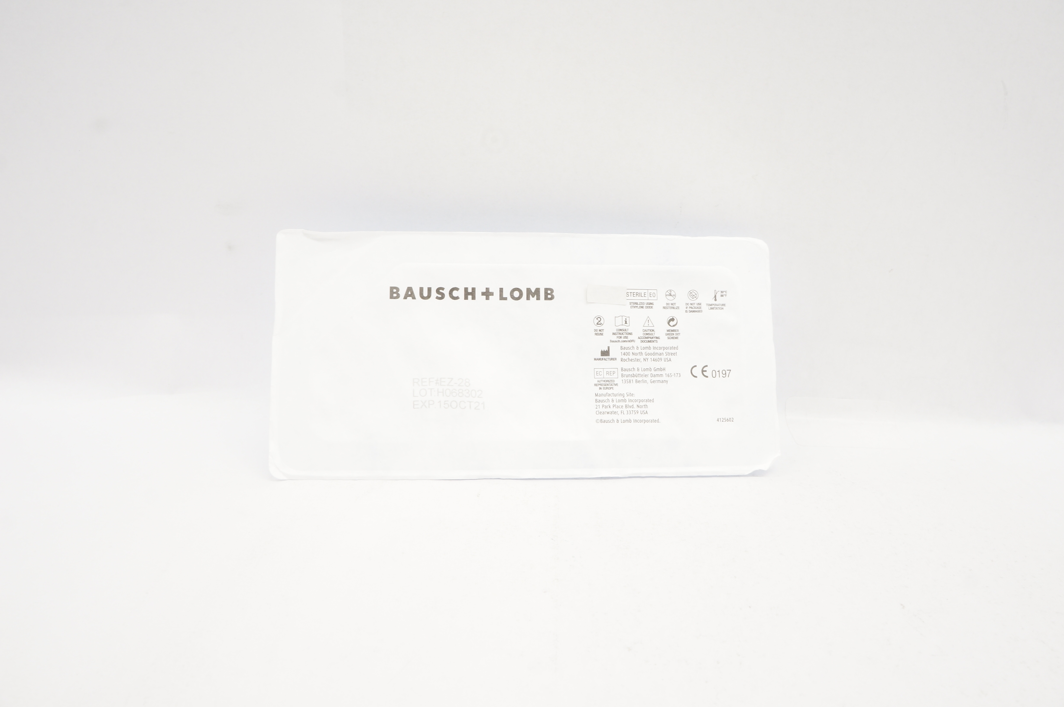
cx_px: 532
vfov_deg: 47.8
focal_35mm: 27
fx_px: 797
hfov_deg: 67.4
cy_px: 354
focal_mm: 18
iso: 400
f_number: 10
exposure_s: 1/20
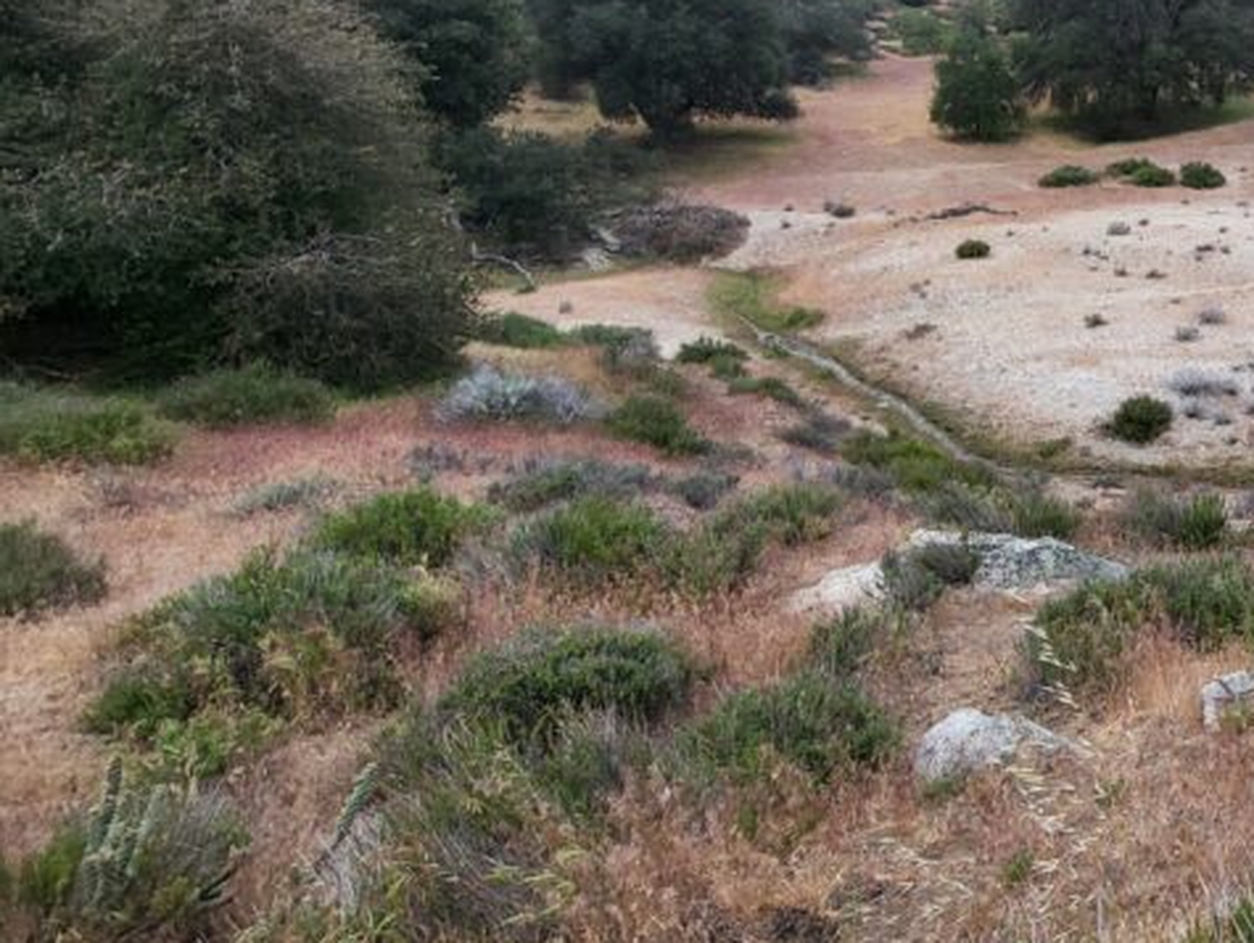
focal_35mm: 28
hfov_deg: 49.2
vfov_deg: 48.4
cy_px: 272
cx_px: 1307
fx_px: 1015
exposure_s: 1/170
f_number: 2.2
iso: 32
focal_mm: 1.74
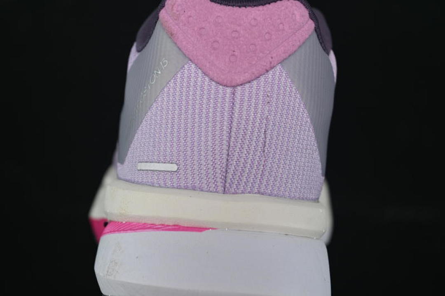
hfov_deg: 27.0
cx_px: 222
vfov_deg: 18.2
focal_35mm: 75
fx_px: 927
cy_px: 148
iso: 160
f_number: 6.3
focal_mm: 50
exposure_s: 1/40
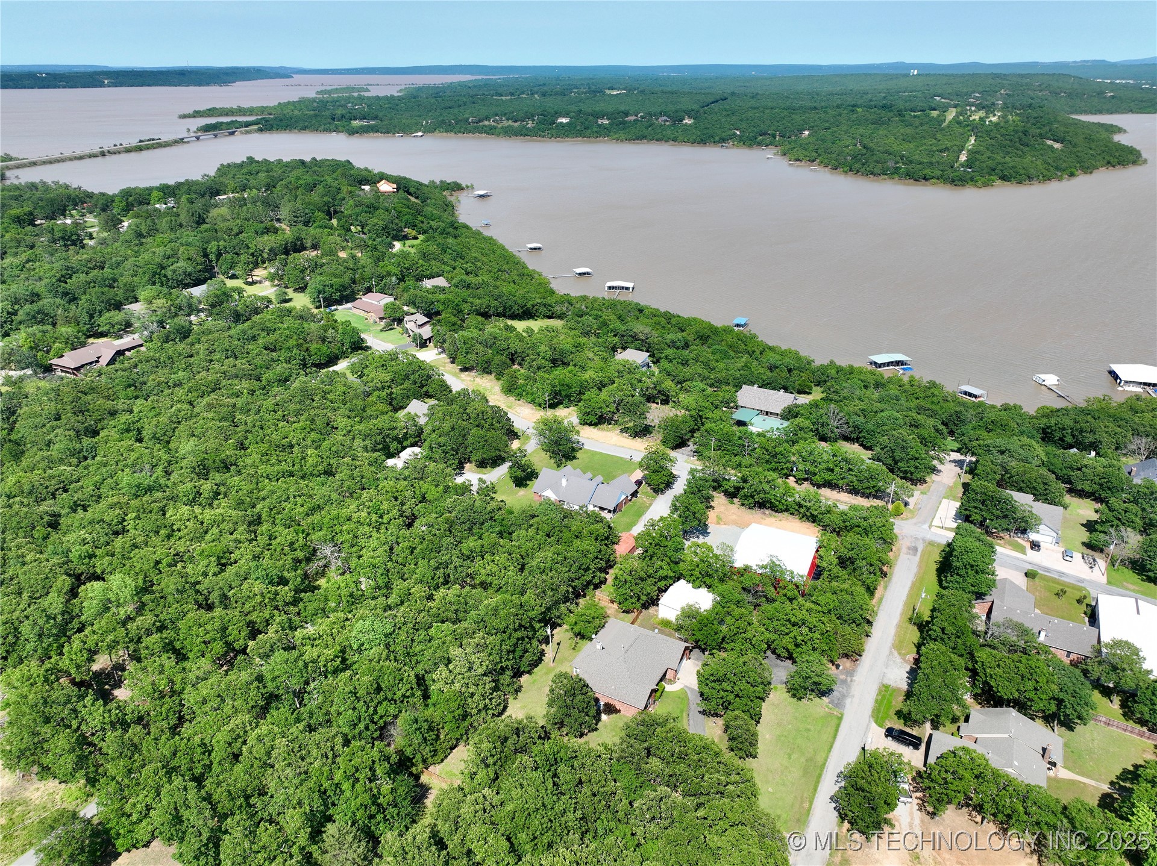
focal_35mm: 24
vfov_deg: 56.8
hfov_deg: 71.6
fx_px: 802
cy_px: 433
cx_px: 578
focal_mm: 12.29
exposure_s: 1/1600
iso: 100
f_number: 2.8
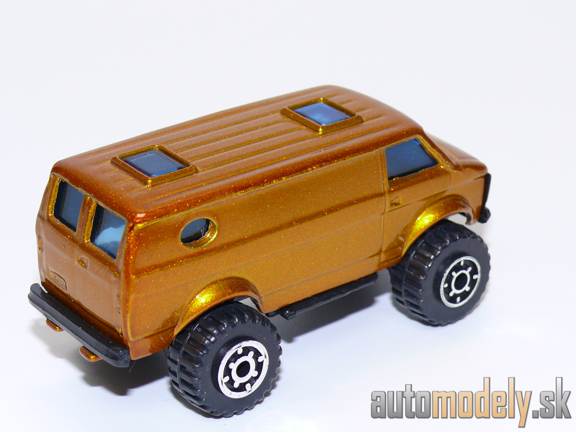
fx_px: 1697
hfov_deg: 19.3
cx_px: 288
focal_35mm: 102
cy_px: 216
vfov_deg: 14.5
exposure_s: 1/30
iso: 100
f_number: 4
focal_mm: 13.3
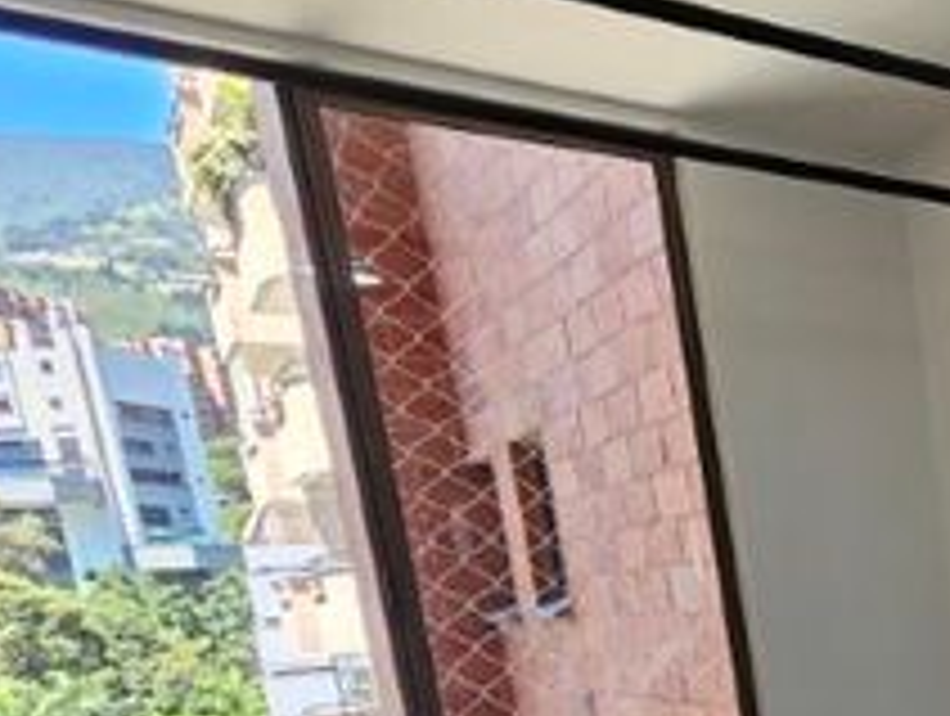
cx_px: 1407
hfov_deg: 29.2
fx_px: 1127
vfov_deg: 31.0
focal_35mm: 41
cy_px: 806
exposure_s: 1/359
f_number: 2.2
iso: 200
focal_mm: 2.2
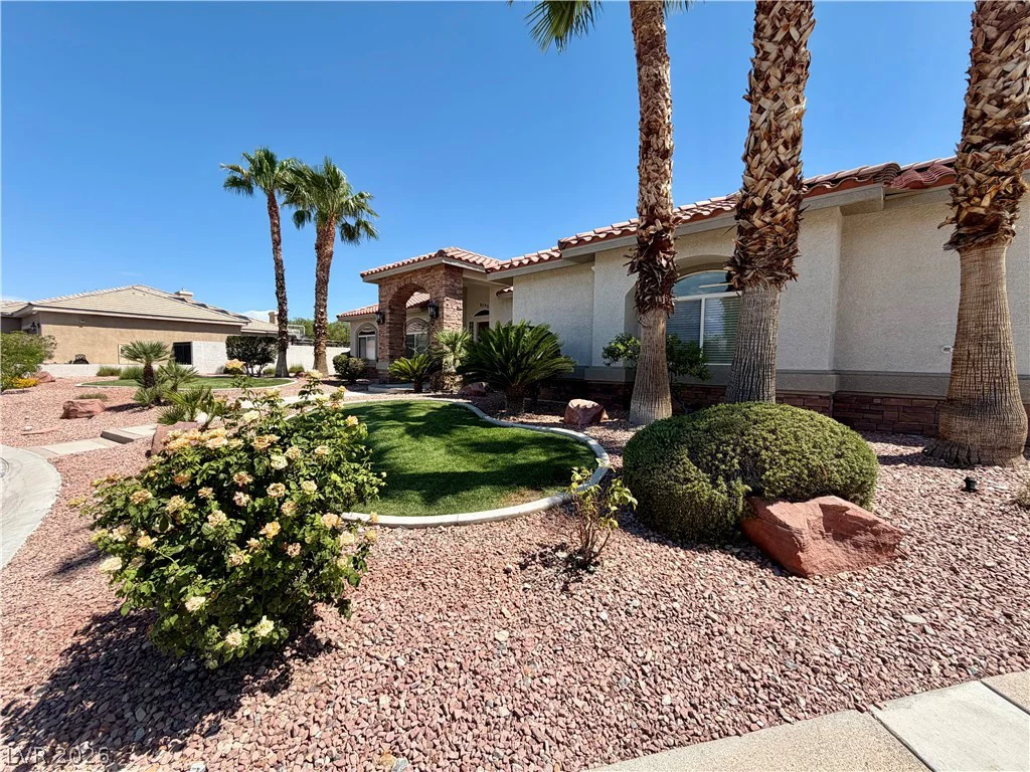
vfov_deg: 85.7
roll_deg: +0.0
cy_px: 386
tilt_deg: -3.0
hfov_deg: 102.1
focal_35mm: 14
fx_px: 417
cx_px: 515
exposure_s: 1/770
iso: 32
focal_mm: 2.22
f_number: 2.2
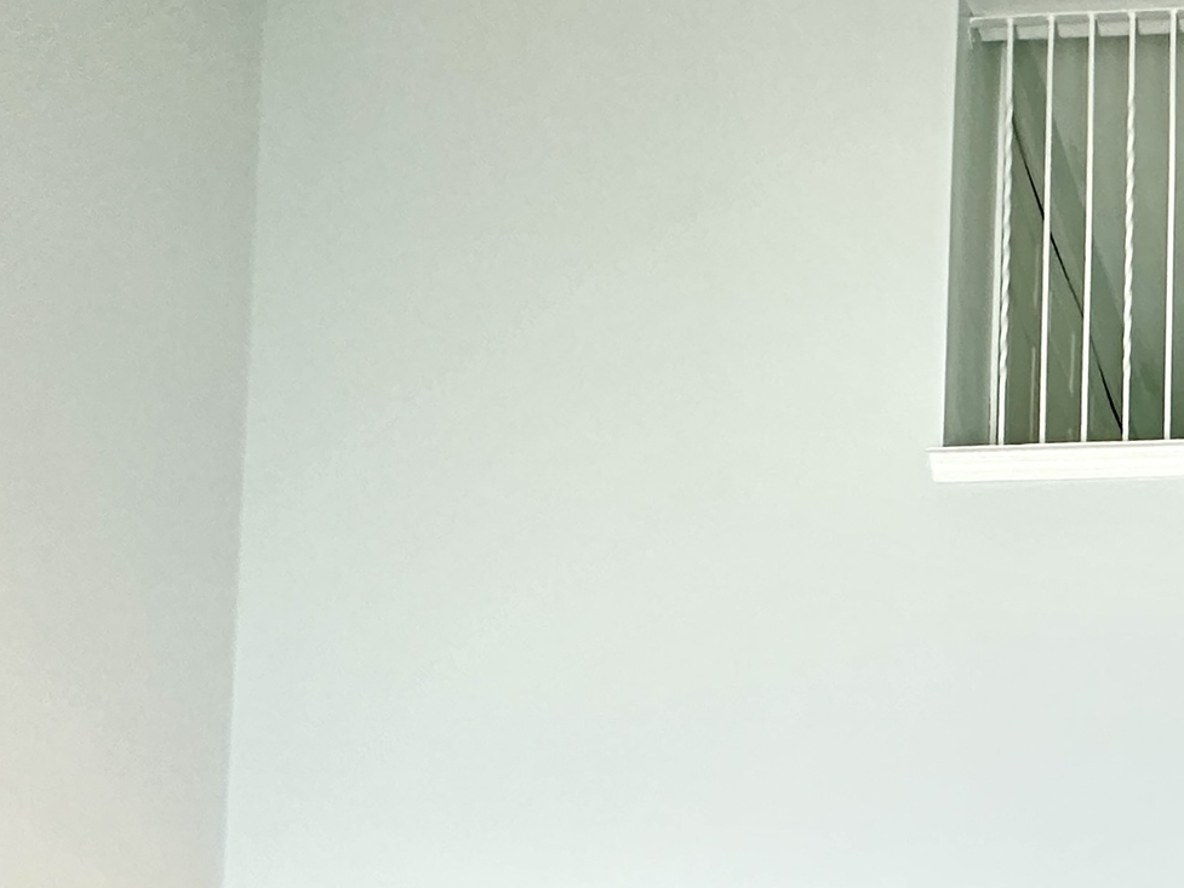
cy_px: 1243
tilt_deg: +2.6
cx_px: 1354
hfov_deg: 35.5
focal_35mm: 44
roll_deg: -0.7
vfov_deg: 26.3
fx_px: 1505
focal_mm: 2.22
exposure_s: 1/60
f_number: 2.2
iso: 400
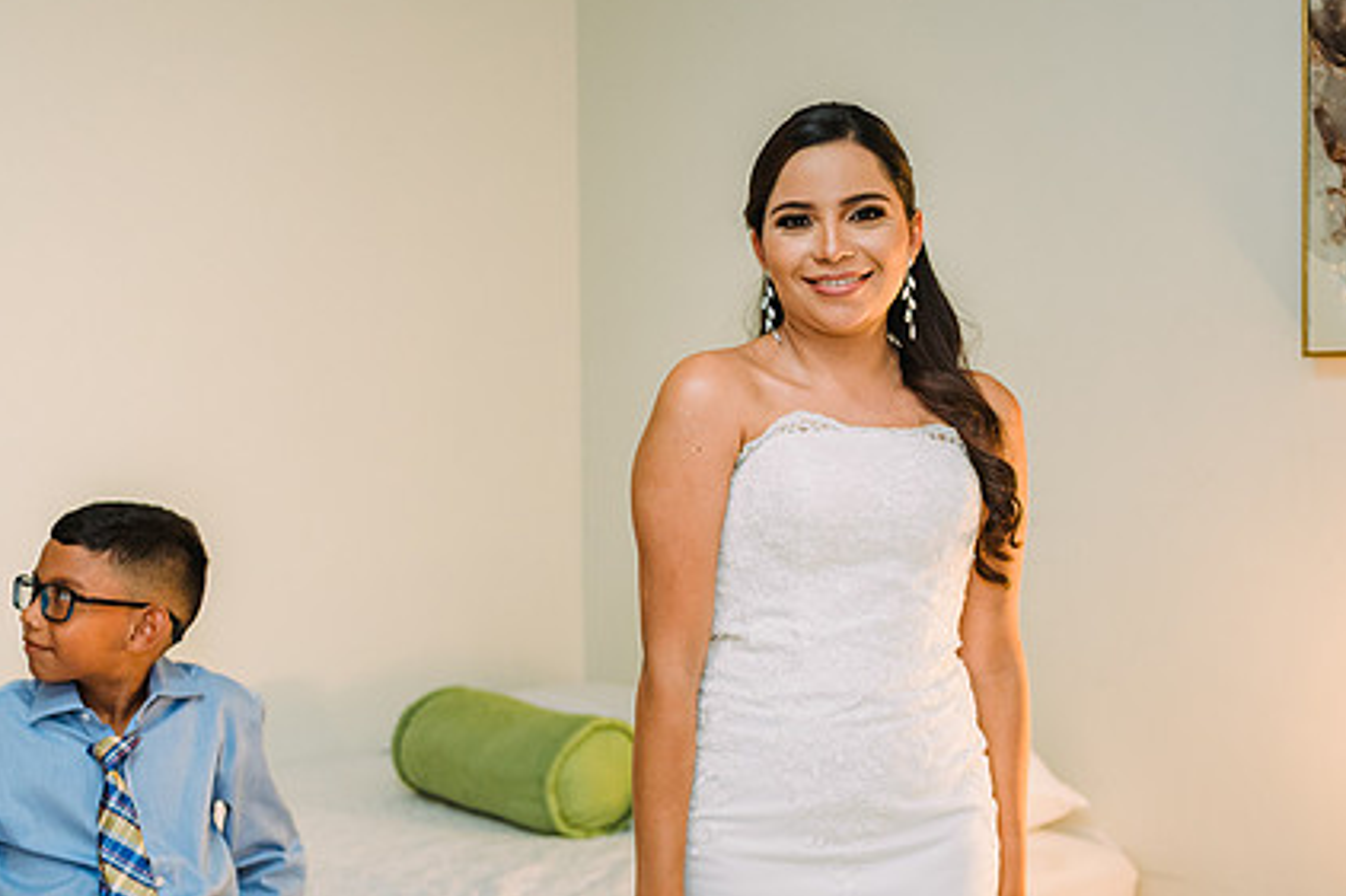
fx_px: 2168
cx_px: 690
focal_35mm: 58
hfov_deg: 34.5
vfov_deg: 23.4
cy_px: 485
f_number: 2.8
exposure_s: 1/125
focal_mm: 40
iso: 1250
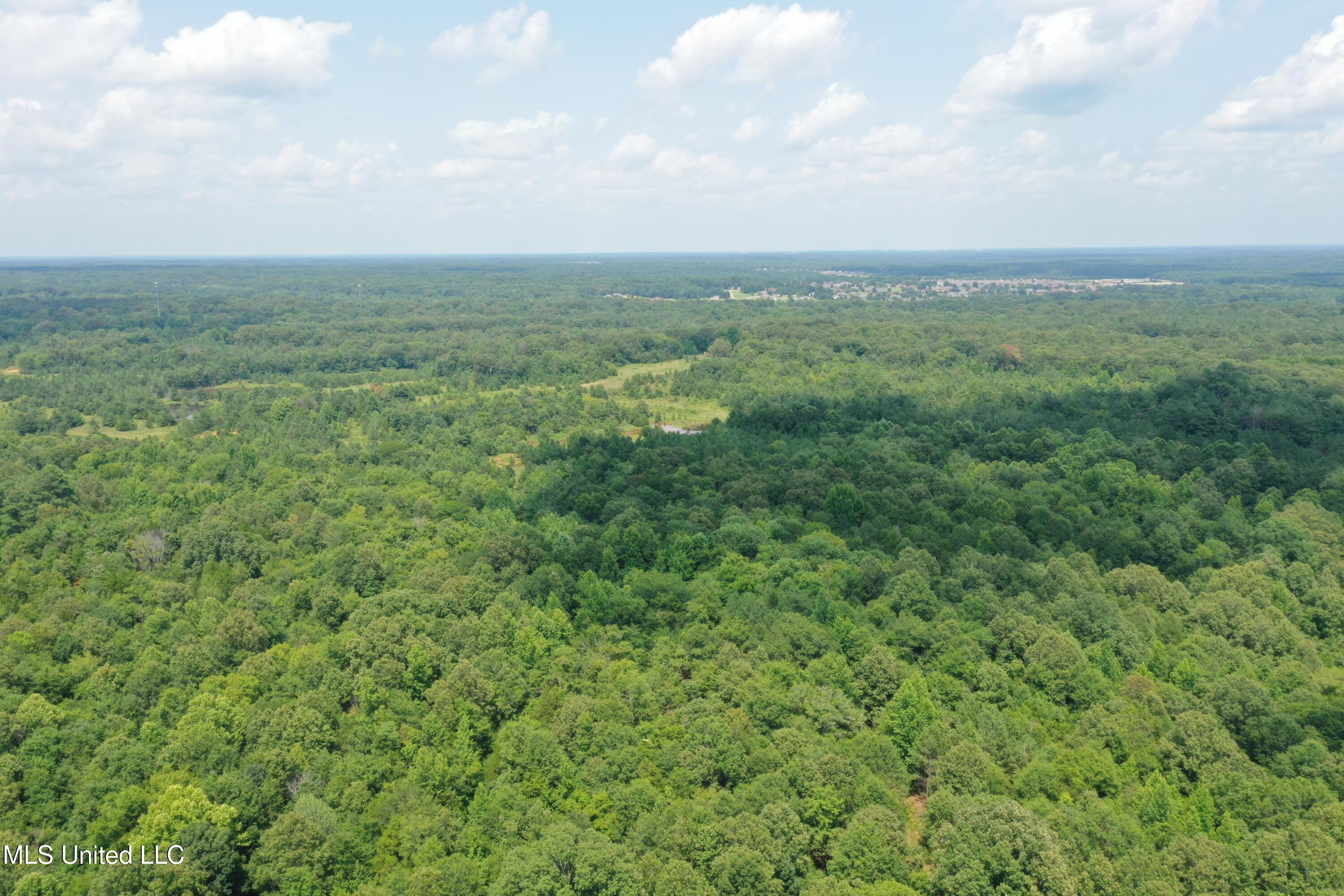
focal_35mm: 28
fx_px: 1045
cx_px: 672
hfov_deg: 65.5
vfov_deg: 46.4
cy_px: 448
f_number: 11
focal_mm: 10.26
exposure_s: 1/80
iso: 100
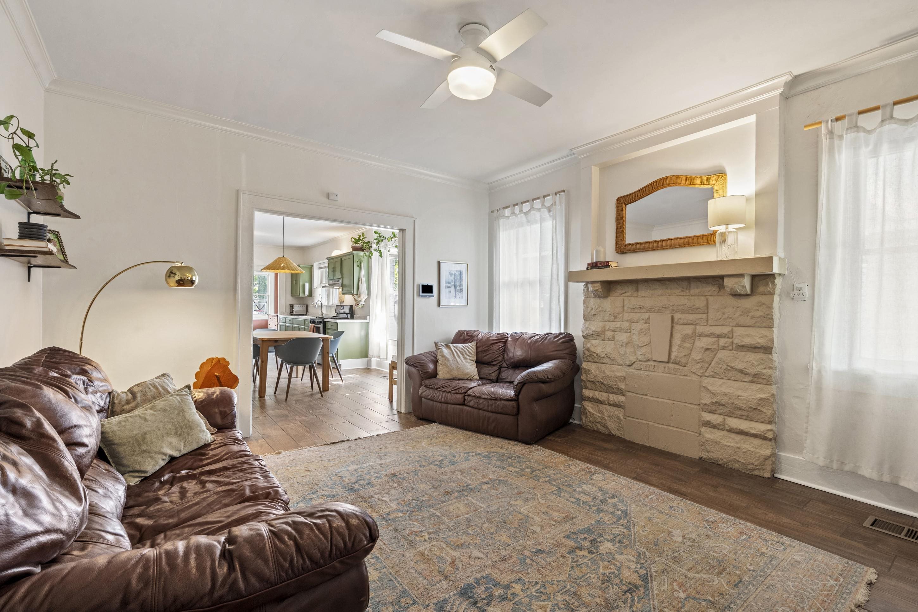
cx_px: 459
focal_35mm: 16
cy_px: 306
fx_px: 408
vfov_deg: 73.7
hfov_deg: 96.7
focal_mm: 16
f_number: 9.5
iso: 1000
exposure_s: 1/2
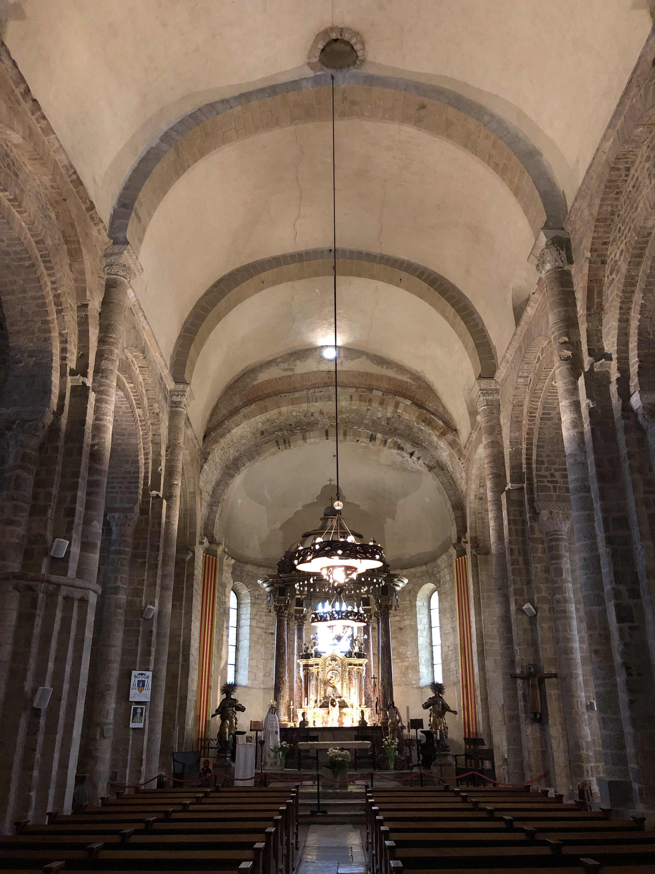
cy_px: 437
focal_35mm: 28
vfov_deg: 63.4
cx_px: 328
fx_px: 706
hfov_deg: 49.7
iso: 125
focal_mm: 4
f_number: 1.8
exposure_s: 1/4
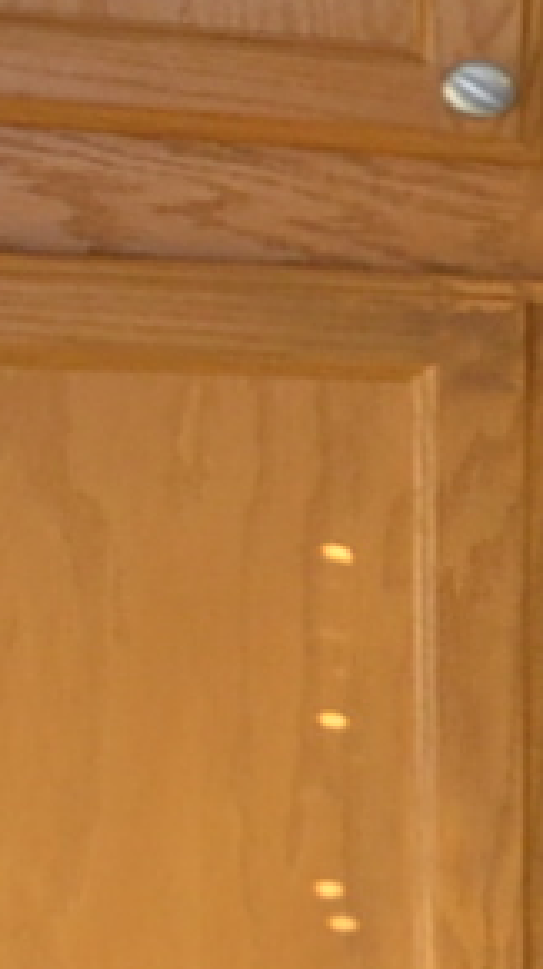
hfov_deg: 4.7
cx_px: 3568
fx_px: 3415
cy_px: 593
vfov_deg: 16.1
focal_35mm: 133
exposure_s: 1/60
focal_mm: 10
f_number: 4
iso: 500
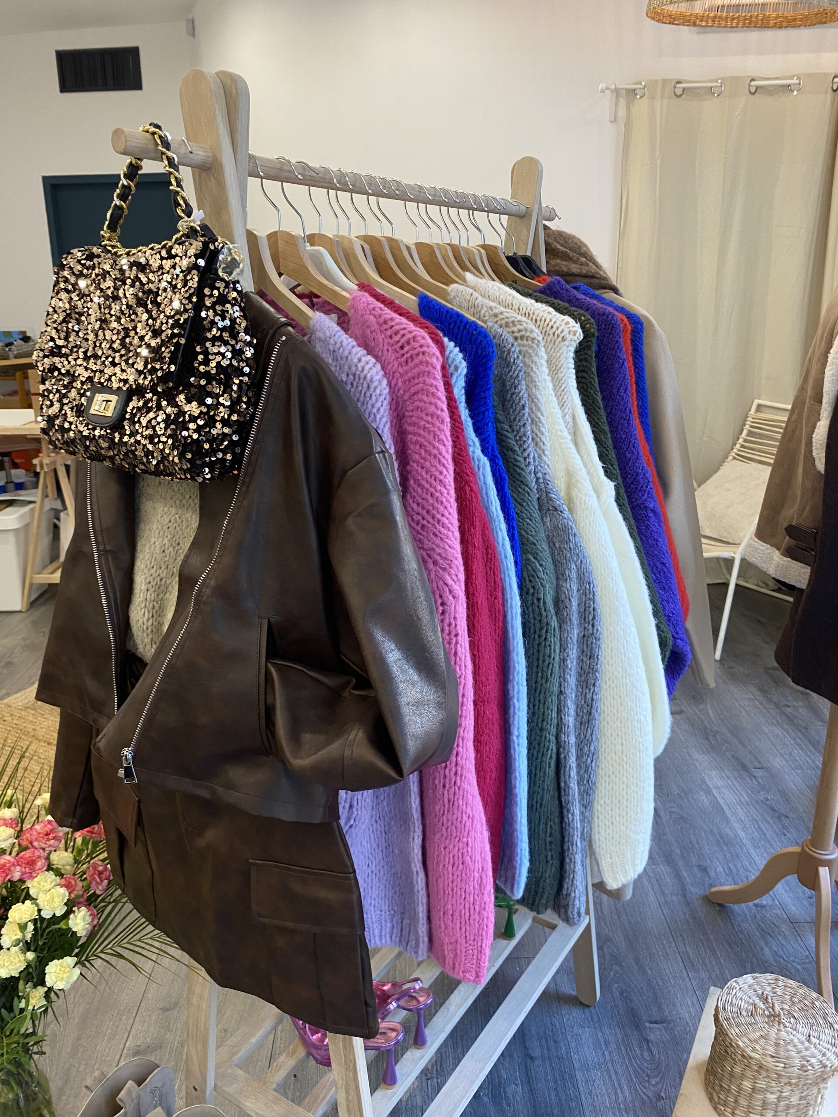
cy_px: 558
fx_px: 839
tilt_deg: -16.8
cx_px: 419
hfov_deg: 53.1
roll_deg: +0.3
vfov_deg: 67.3
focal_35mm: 26
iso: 160
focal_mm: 4.25
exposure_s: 1/50
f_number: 1.8
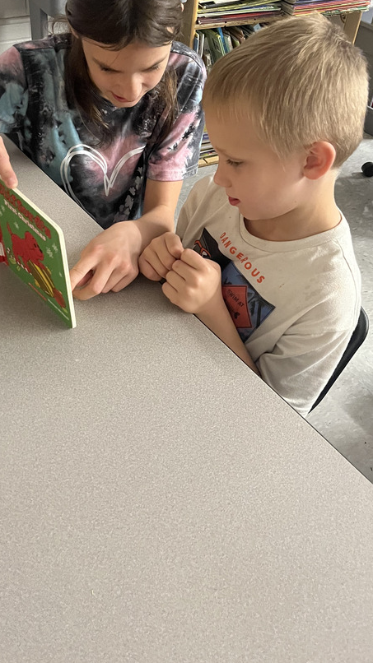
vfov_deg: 55.0
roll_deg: -4.7
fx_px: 633
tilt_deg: -42.3
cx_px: 147
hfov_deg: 32.7
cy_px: 271
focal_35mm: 36
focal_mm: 5.1
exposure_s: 1/40
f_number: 1.6
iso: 640
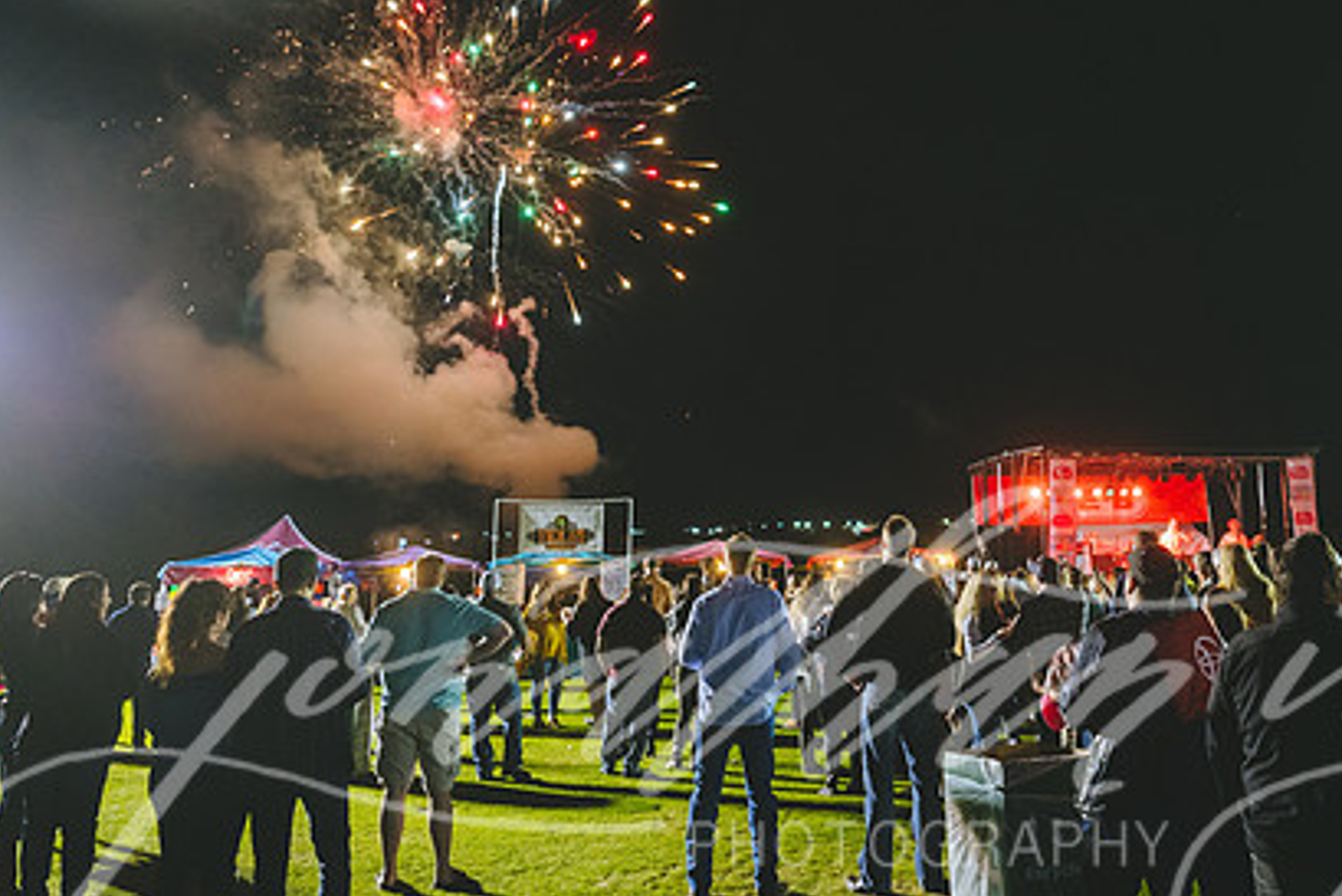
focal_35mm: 34
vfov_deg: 38.5
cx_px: 853
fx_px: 1268
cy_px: 300
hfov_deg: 55.0
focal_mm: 24
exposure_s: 1/60
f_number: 2.8
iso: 640
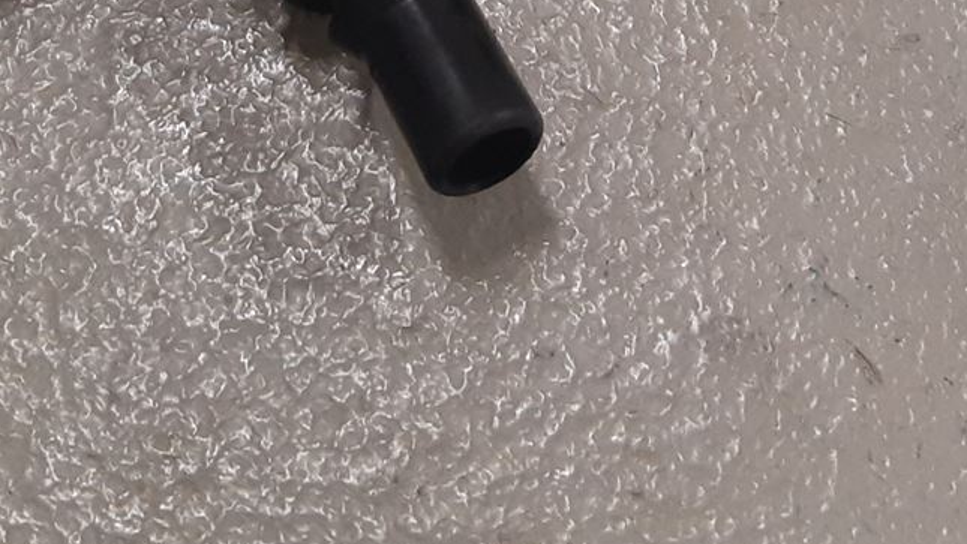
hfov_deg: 23.6
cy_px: -465
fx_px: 2308
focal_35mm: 90
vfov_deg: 12.2
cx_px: 564
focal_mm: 3.93
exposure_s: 1/50
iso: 160
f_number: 1.7
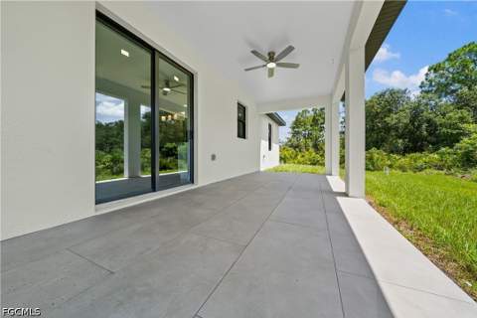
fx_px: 159
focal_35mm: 12
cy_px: 159
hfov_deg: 112.6
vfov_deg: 90.0
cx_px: 238
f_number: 9
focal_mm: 12
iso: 200
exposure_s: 1/50
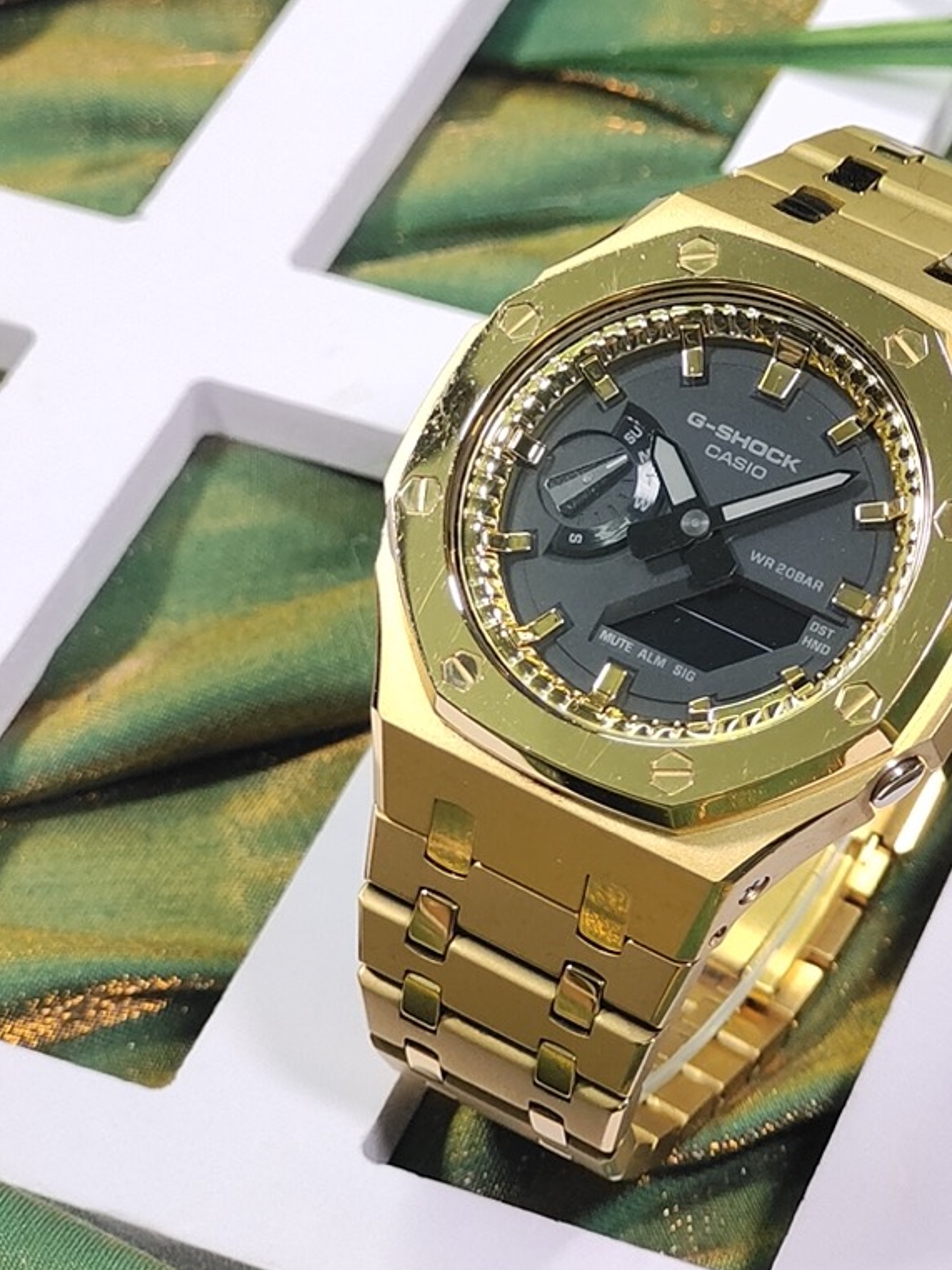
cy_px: 540
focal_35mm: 105
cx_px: 752
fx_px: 3852
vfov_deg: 18.7
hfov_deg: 14.0
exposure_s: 1/100
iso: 79
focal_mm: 7.55
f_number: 2.08
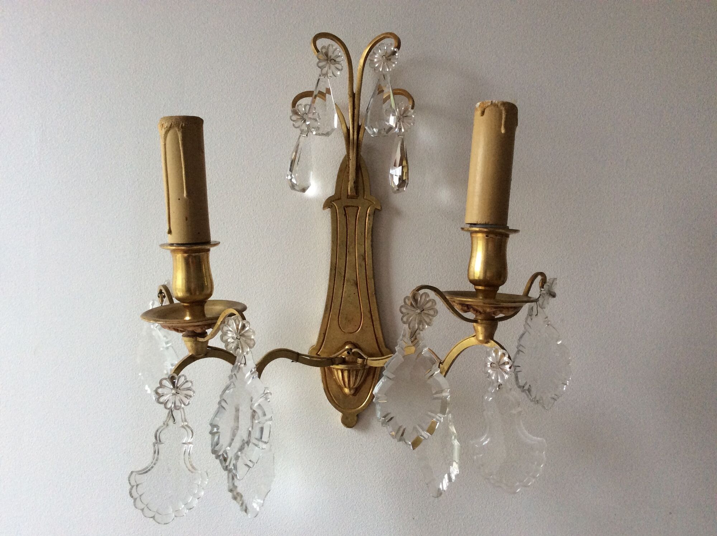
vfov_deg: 44.1
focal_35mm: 32
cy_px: 268
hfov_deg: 56.9
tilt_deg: +0.0
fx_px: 662
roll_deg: -1.2
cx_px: 358
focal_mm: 3.3
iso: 125
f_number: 2.4
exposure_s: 1/25
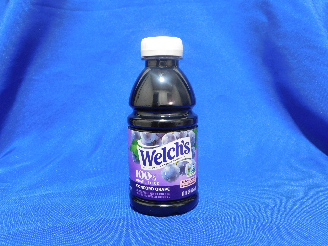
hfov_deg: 60.0
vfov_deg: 46.8
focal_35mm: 30
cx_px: 164
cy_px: 123
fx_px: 284
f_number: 3.2
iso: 450
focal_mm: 5.3
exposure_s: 1/8
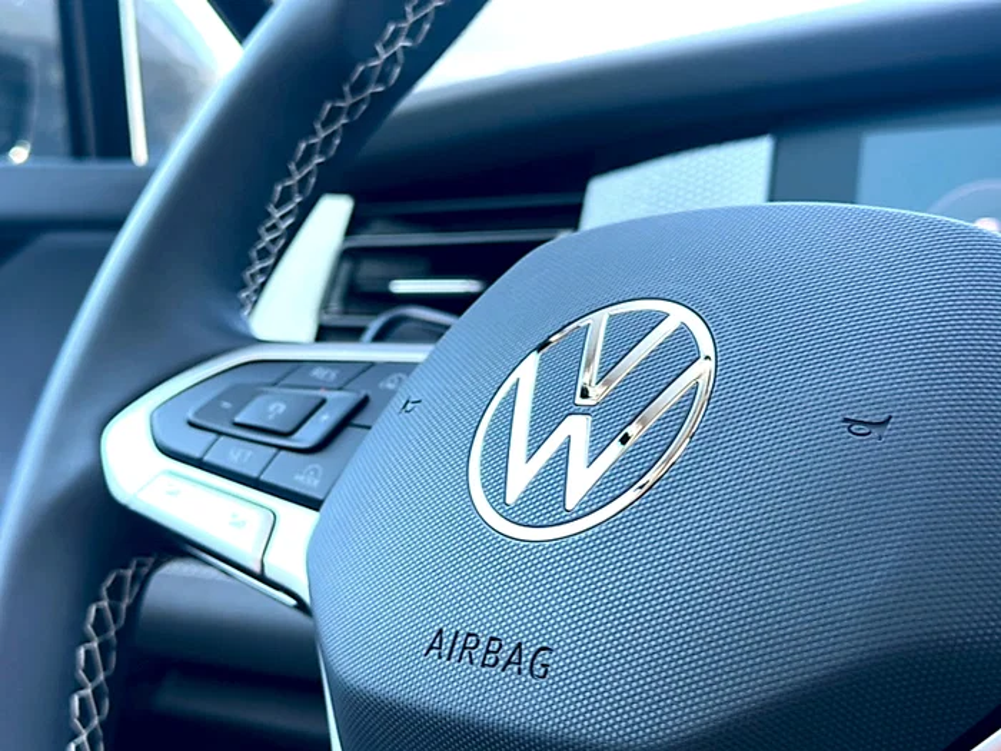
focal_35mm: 50
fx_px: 1446
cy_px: 376
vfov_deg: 29.1
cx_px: 500
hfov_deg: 38.2
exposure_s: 1/84
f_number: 1.78
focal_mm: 6.86
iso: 50
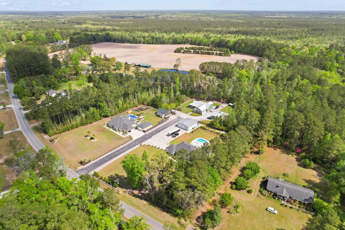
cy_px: 115
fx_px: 211
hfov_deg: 78.6
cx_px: 172
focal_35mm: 22
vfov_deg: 57.2
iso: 120
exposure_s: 1/250
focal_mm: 8.38
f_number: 2.8
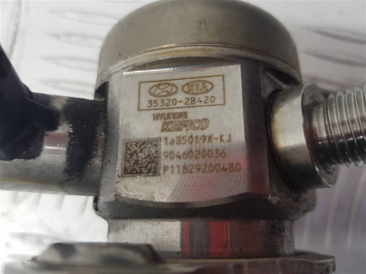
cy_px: 137
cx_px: 183
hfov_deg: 67.3
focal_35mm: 26
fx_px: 275
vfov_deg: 53.1
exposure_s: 1/50
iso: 64
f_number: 1.7
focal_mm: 4.2
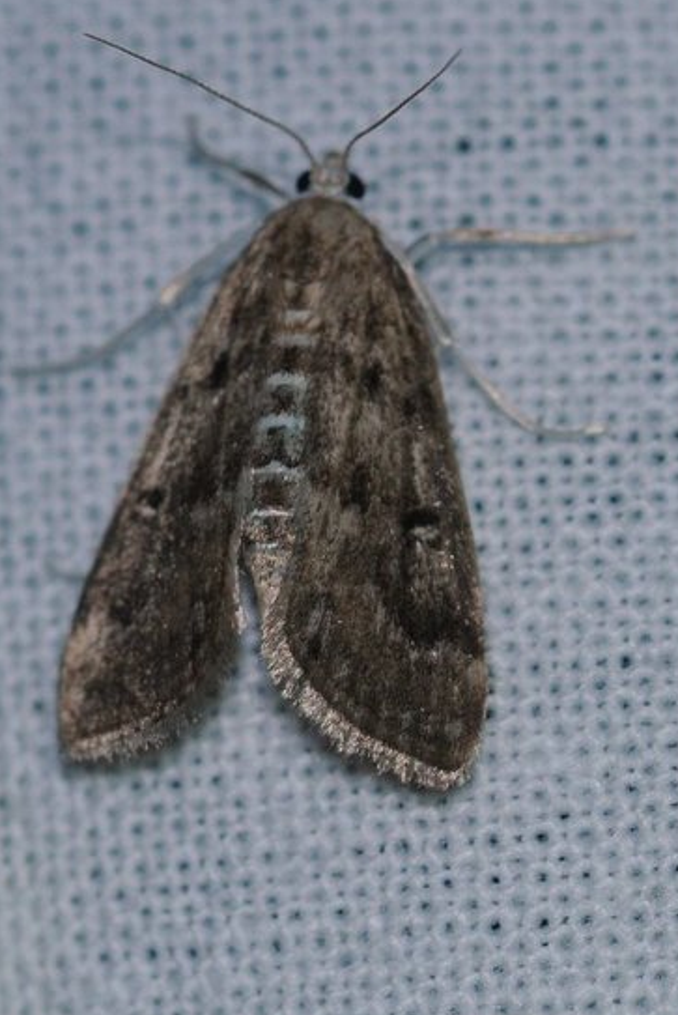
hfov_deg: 7.4
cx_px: 321
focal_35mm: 186
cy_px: 437
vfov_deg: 11.1
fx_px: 5232
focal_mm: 105
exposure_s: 1/30
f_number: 10
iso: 640
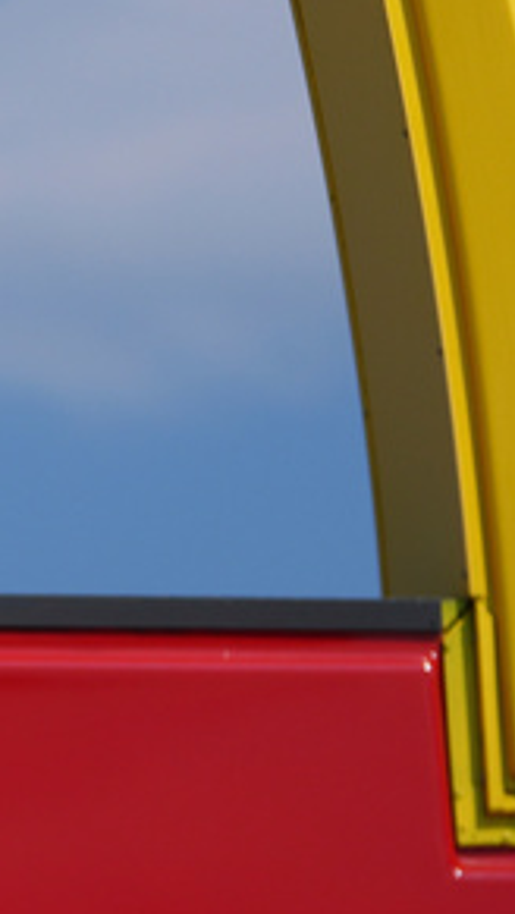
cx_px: -408
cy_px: -148
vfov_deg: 4.9
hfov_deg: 2.7
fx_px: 10715
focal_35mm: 442
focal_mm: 120
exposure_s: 1/8000
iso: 200
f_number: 2.8
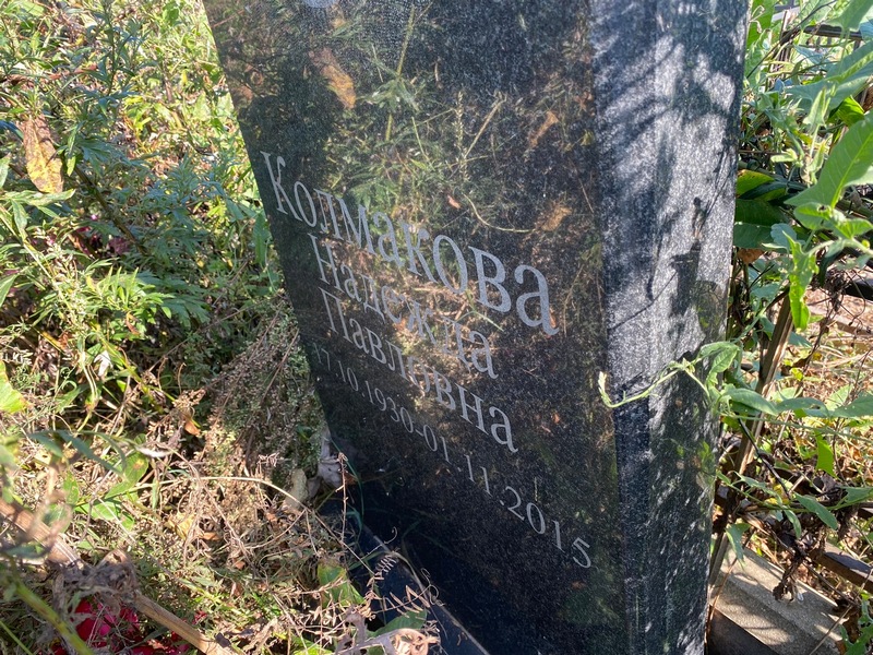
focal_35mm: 26
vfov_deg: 53.1
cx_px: 436
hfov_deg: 67.3
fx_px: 656
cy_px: 328
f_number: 1.8
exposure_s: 1/135
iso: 32
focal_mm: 4.25
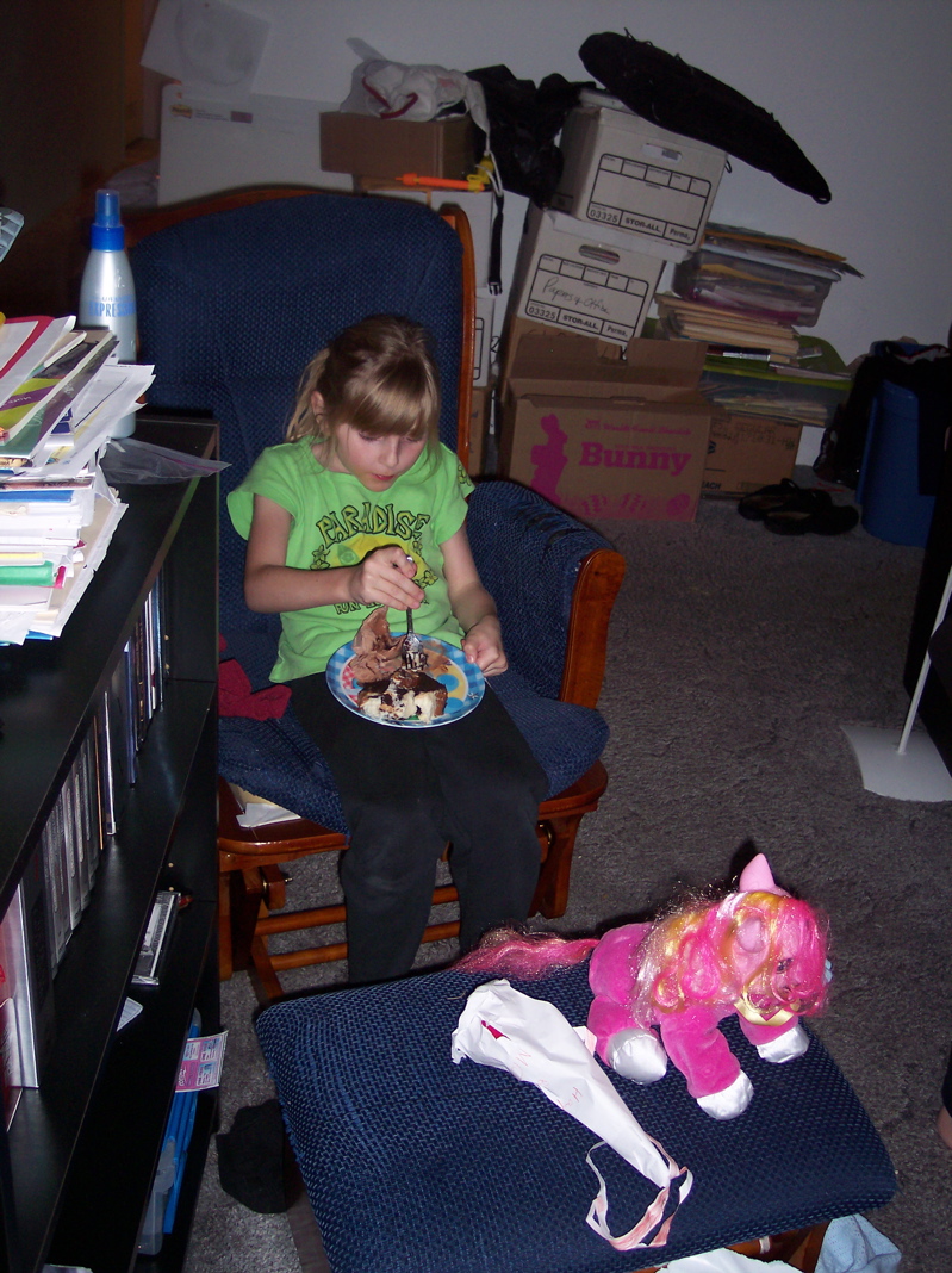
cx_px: 476
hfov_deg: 37.7
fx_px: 1396
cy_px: 636
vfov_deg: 49.0
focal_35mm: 38
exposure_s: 1/30
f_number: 2.8
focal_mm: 8
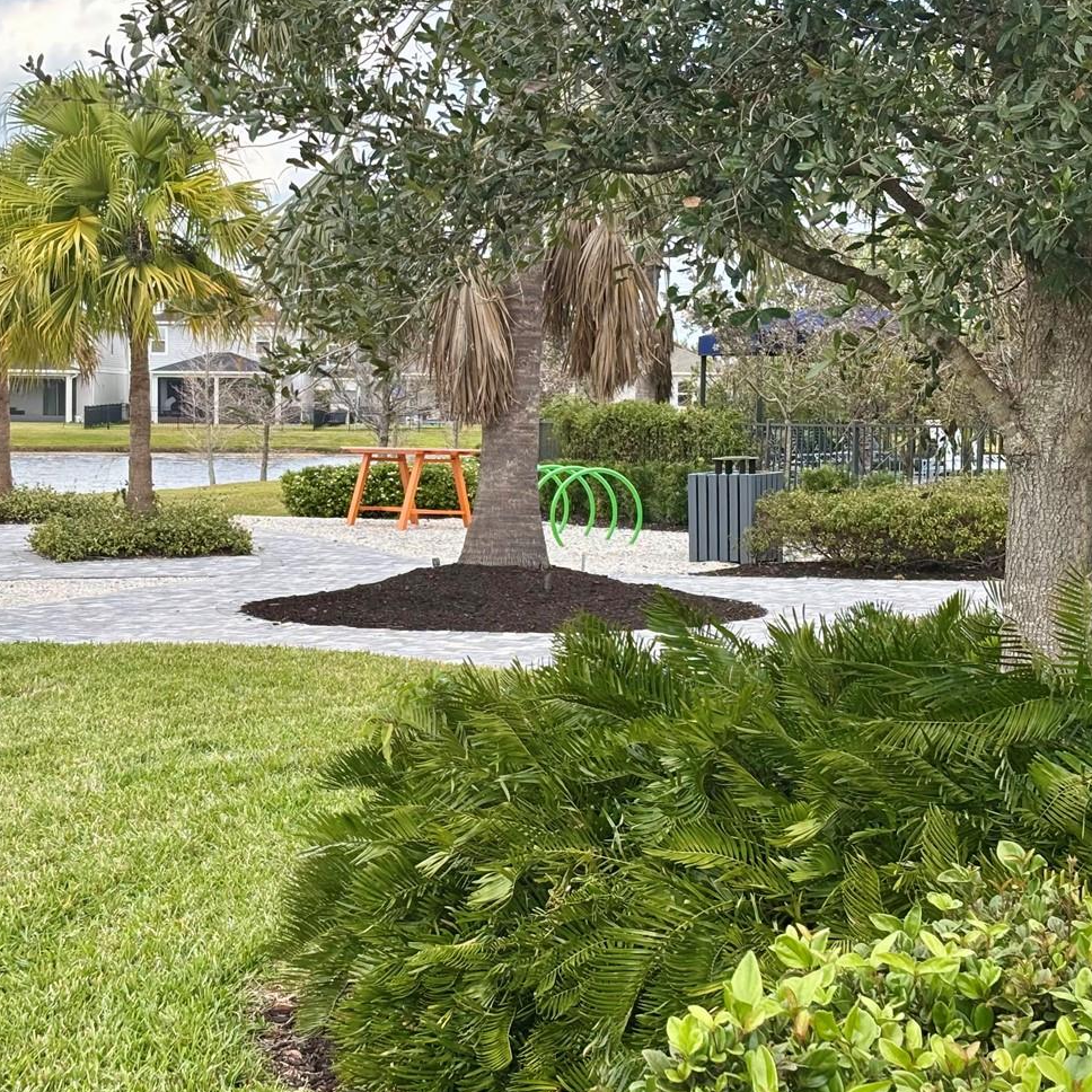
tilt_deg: -2.6
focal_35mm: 76
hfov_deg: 22.7
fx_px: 2712
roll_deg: -0.3
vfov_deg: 22.8
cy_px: 529
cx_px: 354
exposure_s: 1/597
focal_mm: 5.96
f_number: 1.6
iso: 32
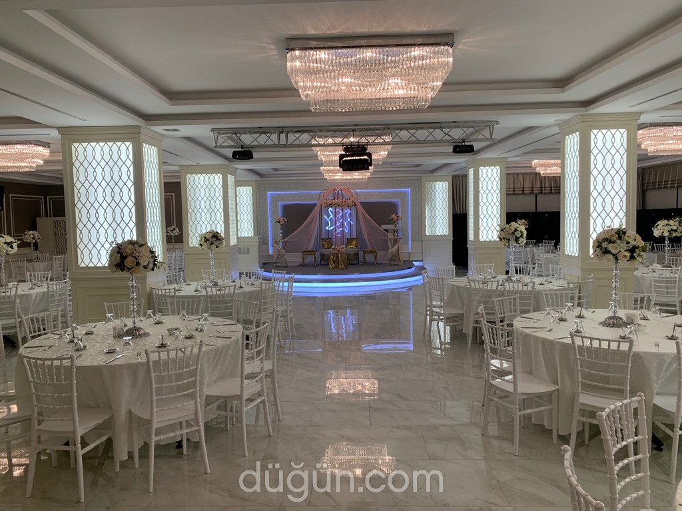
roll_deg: +0.4
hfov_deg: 67.3
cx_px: 341
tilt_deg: -2.7
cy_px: 256
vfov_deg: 53.1
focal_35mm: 26
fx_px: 512
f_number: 1.8
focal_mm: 4.25
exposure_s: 1/100
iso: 80
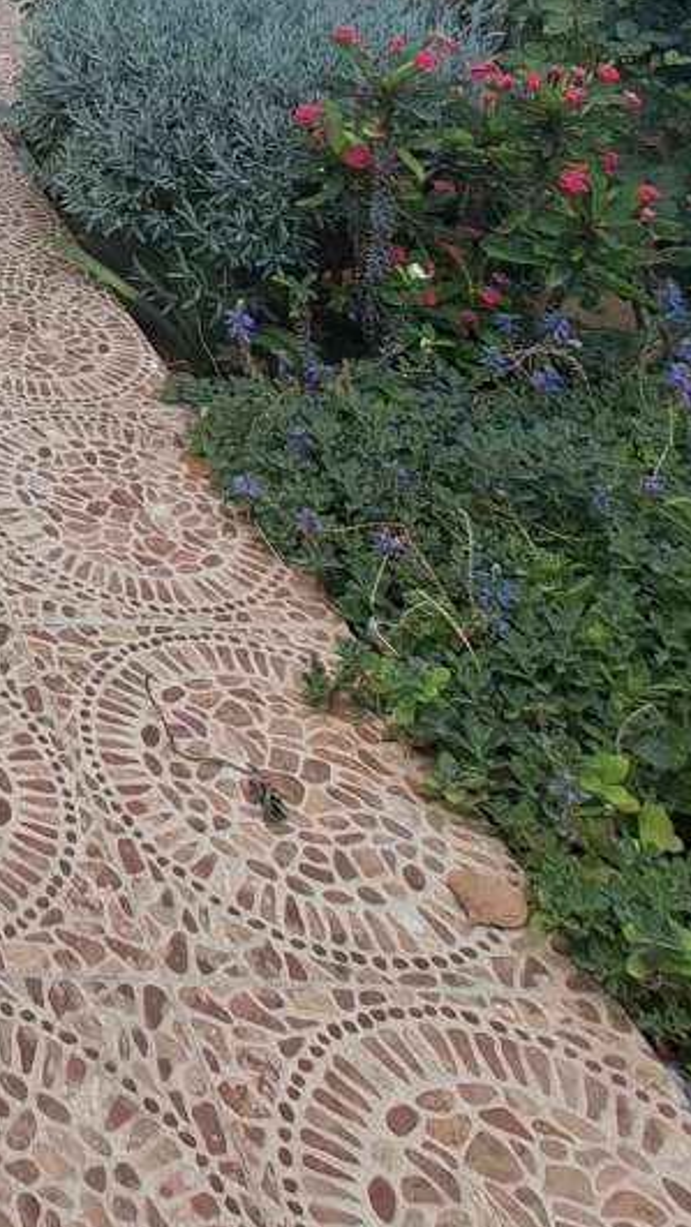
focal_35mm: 40
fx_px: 1302
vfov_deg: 38.9
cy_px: -201
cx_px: -484
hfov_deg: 21.7
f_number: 2.2
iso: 40
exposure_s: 1/147
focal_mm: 1.74
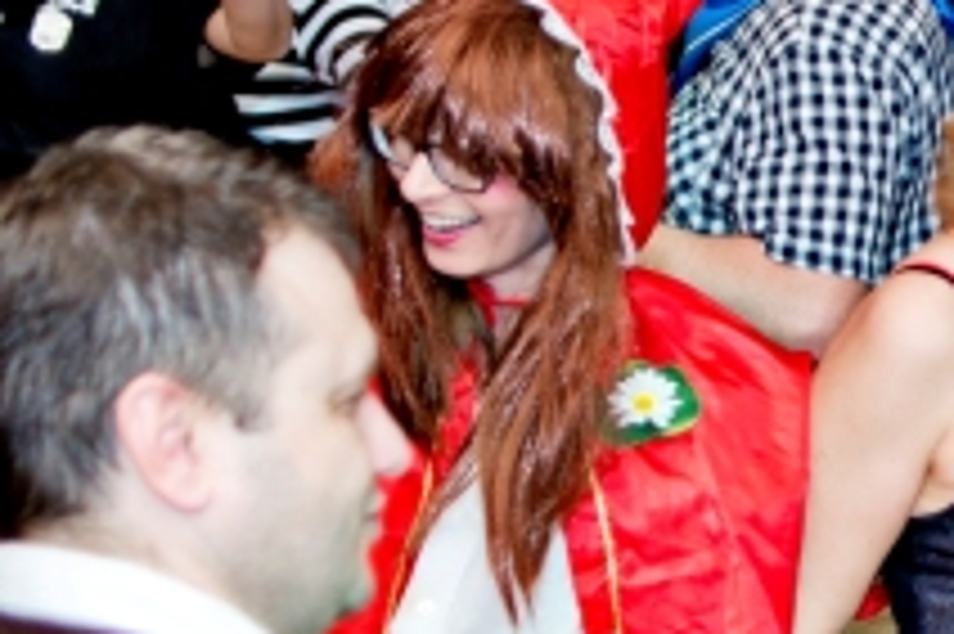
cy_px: 537
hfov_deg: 11.1
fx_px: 4475
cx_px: 1890
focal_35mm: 169
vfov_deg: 8.1
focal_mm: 35
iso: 400
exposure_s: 1/320
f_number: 2.8
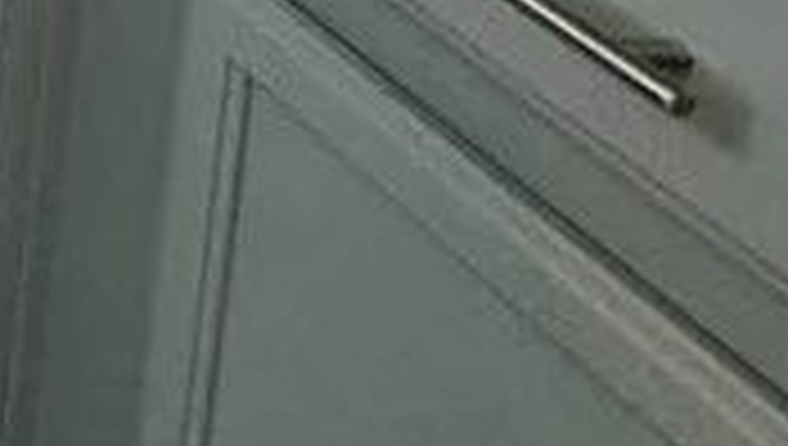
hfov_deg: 14.3
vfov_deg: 9.8
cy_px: -946
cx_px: -1175
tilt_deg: -7.7
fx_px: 1862
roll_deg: -0.3
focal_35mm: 89
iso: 200
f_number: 2.2
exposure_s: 1/60
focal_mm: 2.22
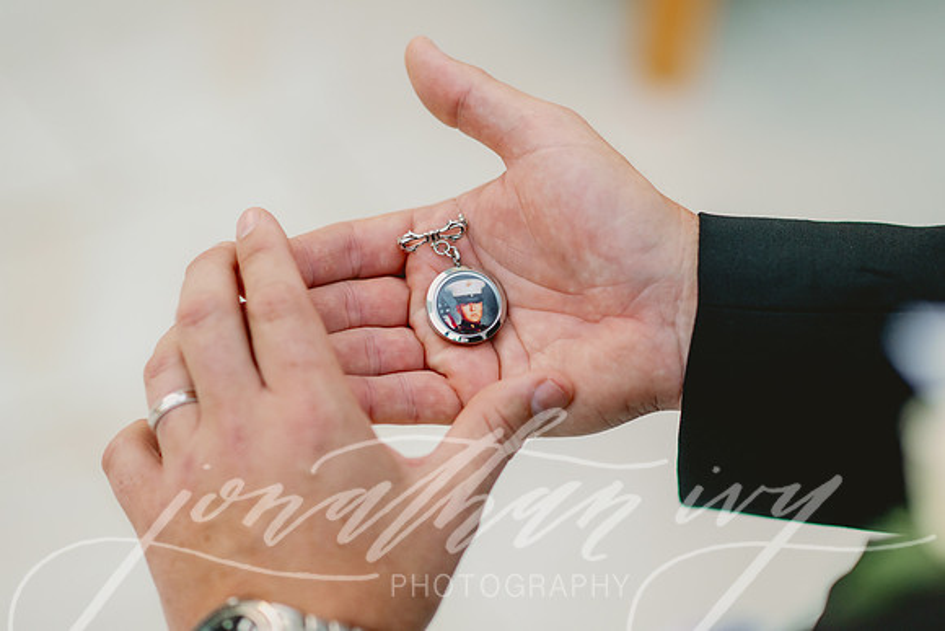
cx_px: 472
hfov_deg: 23.9
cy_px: 316
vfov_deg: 16.1
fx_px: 2232
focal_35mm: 85
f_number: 2
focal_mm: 85
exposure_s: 1/250
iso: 640
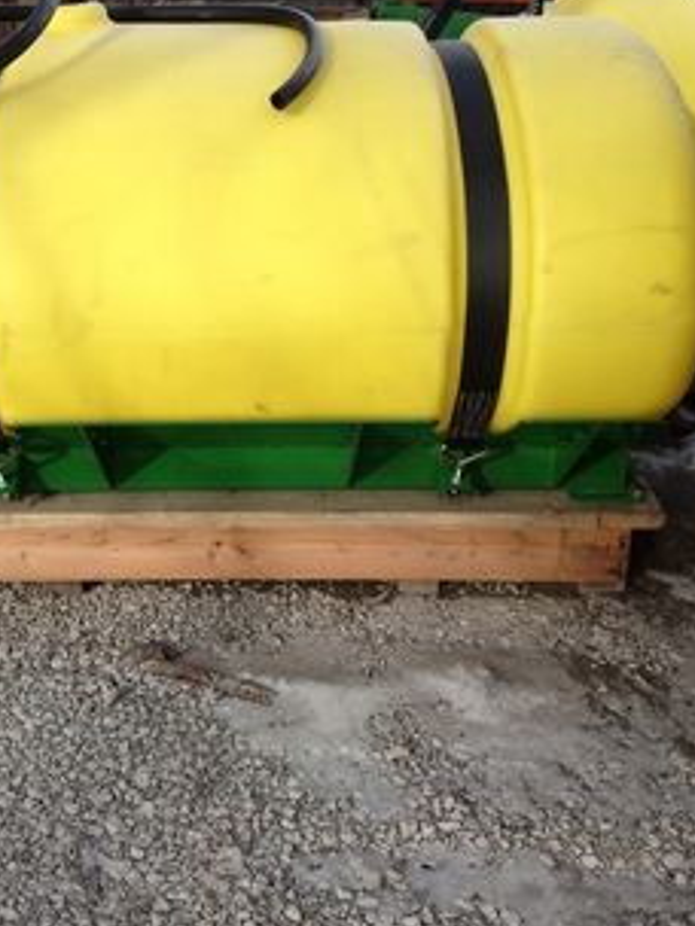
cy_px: 384
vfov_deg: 40.3
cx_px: 244
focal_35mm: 47
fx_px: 1258
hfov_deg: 30.7
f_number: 2.4
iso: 50
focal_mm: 4.28
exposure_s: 1/810
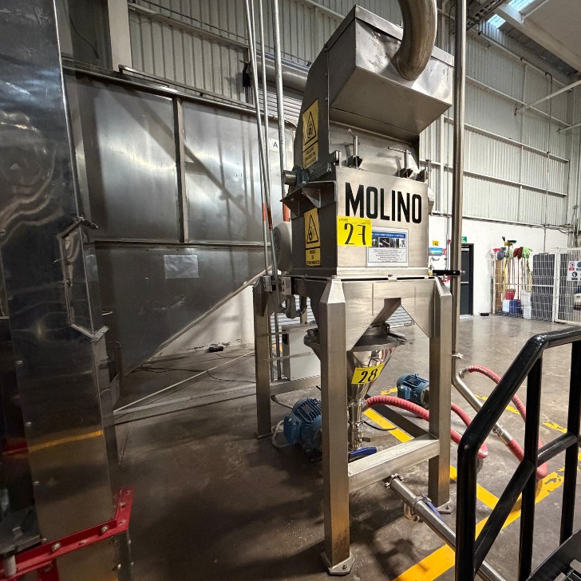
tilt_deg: -4.9
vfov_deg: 84.0
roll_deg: +0.3
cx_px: 385
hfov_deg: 81.3
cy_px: 294
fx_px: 323
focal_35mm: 17
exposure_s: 1/40
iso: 1000
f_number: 2.2
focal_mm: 2.22
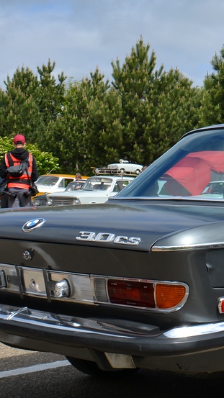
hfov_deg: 15.4
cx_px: 287
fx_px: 792
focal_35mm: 75
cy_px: 191
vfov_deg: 28.2
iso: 100
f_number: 9
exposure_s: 1/320
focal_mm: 22
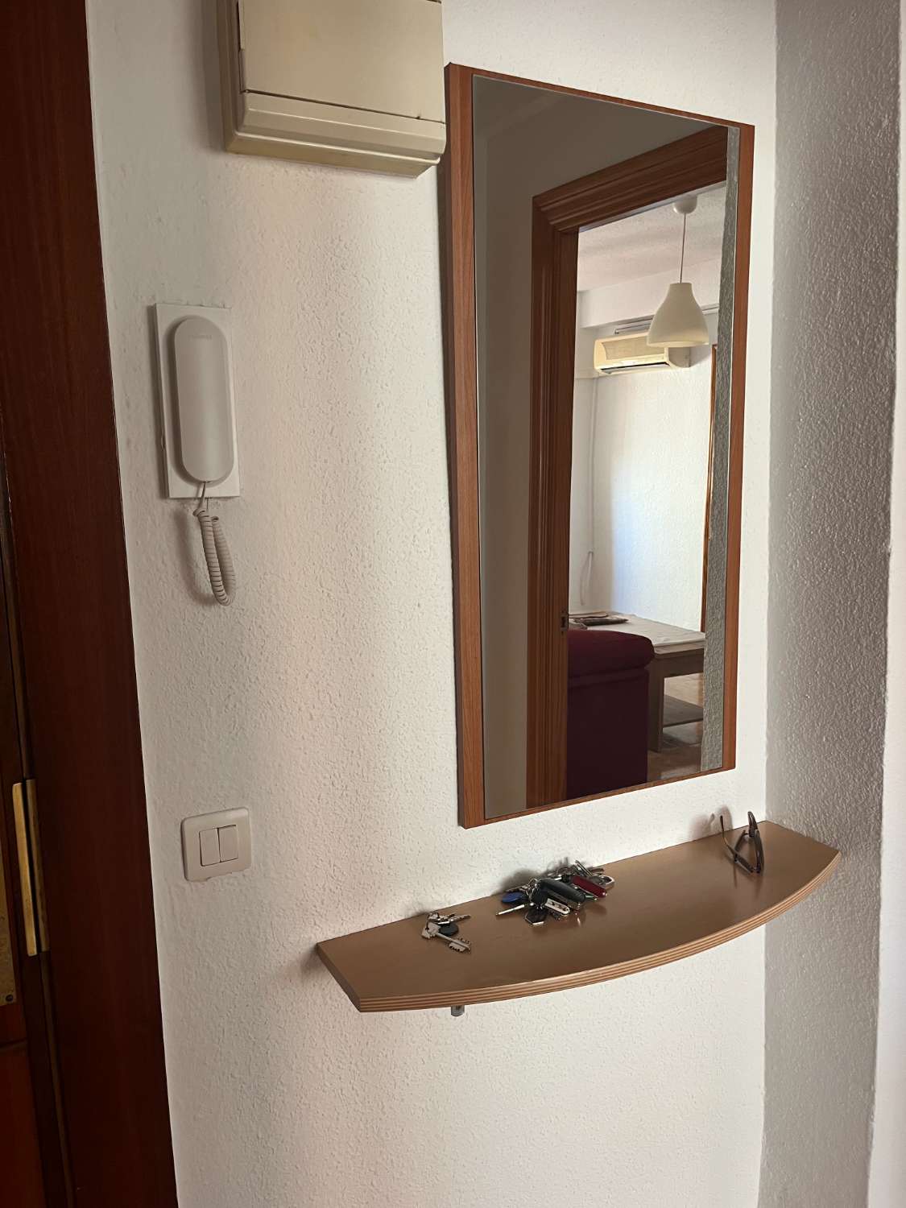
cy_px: 604
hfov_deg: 53.1
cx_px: 453
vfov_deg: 67.3
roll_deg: +0.6
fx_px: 907
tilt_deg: -5.7
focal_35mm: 26
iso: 125
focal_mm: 5.1
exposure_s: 1/77
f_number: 1.6
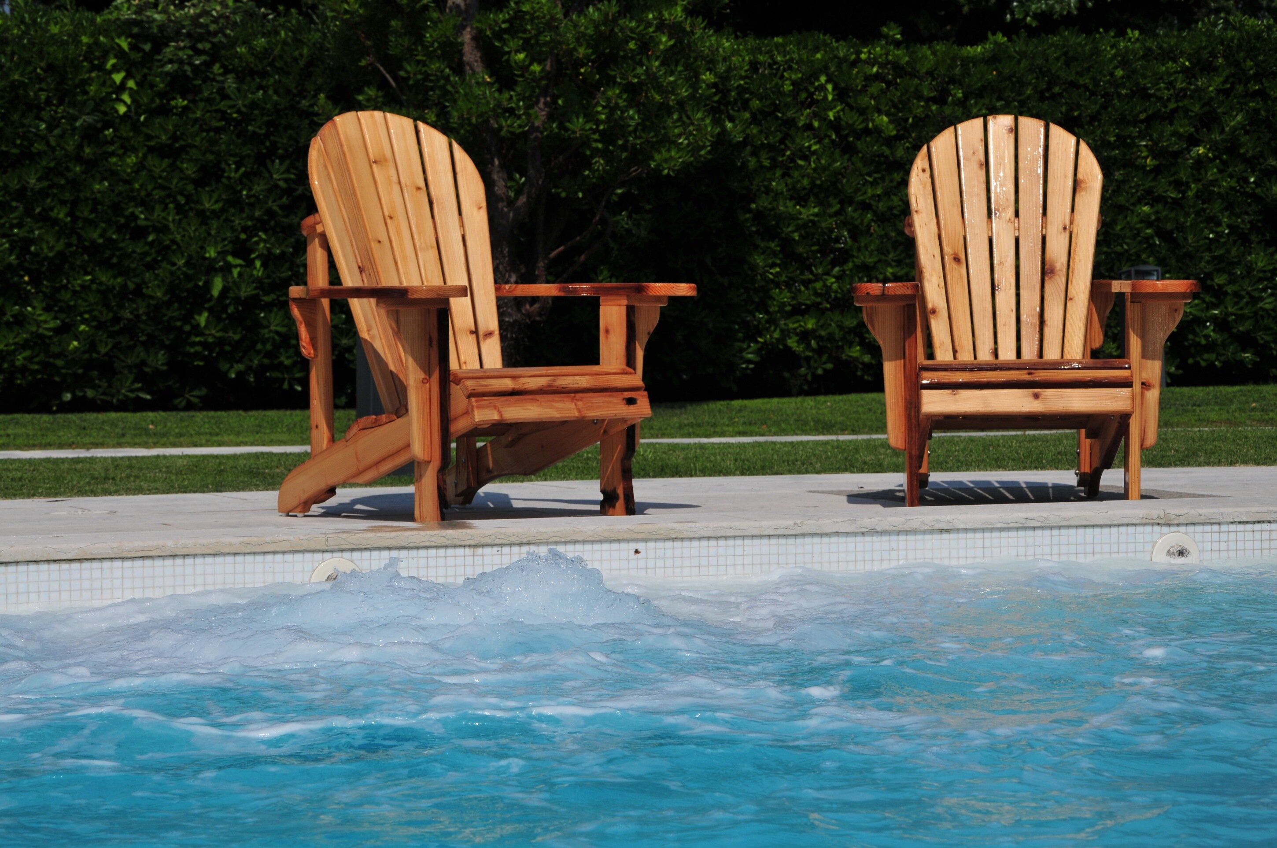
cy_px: 424
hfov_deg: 19.5
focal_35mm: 105
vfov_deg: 13.0
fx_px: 3720
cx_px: 638
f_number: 8
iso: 200
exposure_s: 1/1500
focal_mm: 70
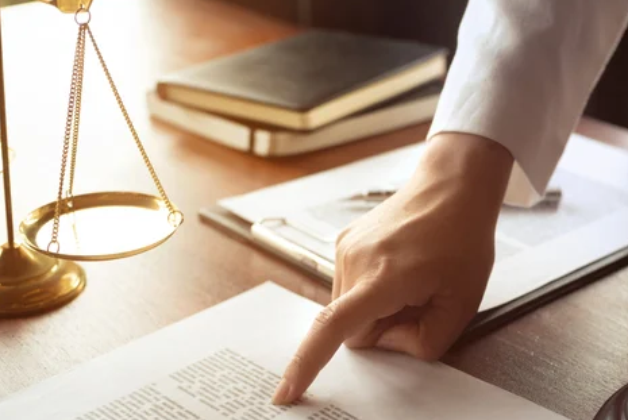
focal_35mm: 56
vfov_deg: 24.1
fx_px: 978
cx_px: 440
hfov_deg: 35.1
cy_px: 288
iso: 320
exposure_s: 1/200
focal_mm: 24
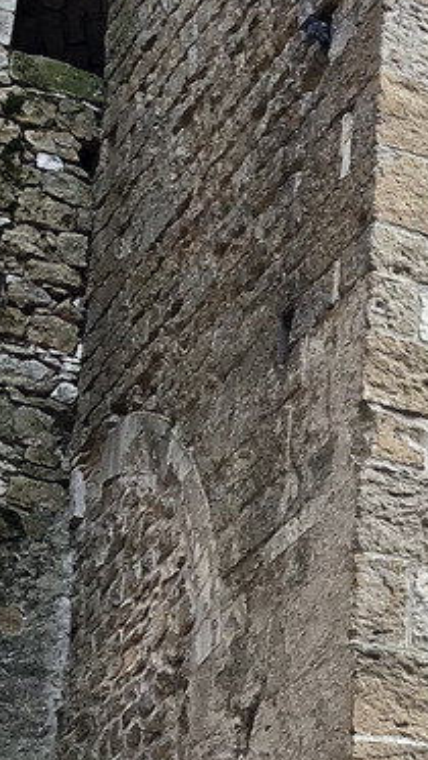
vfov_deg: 16.2
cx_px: 913
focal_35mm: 131
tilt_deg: +22.9
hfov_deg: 8.7
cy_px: 656
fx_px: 2641
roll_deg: +1.2
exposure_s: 1/120
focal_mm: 4
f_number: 1.8
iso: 50
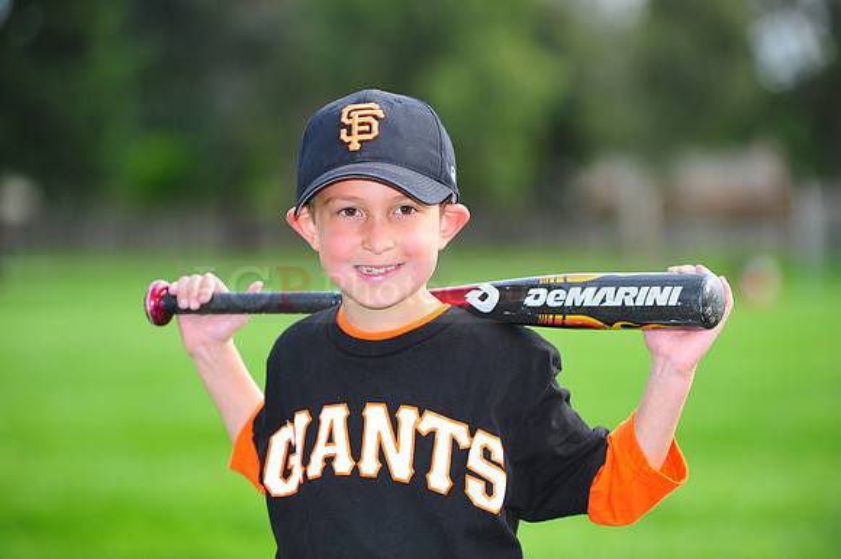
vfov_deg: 8.3
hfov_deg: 12.5
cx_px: 420
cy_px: 280
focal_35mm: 165
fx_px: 3852
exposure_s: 1/500
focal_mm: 165
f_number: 4
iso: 200
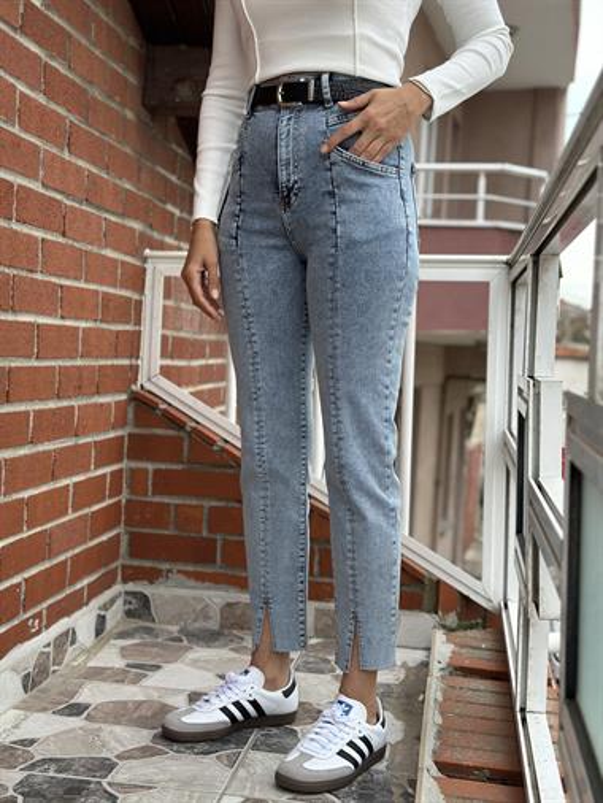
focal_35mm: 48
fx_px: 1114
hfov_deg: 30.3
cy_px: 402
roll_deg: -3.2
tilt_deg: -3.1
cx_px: 302
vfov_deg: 39.6
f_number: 1.78
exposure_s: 1/1185
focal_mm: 6.86
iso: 80
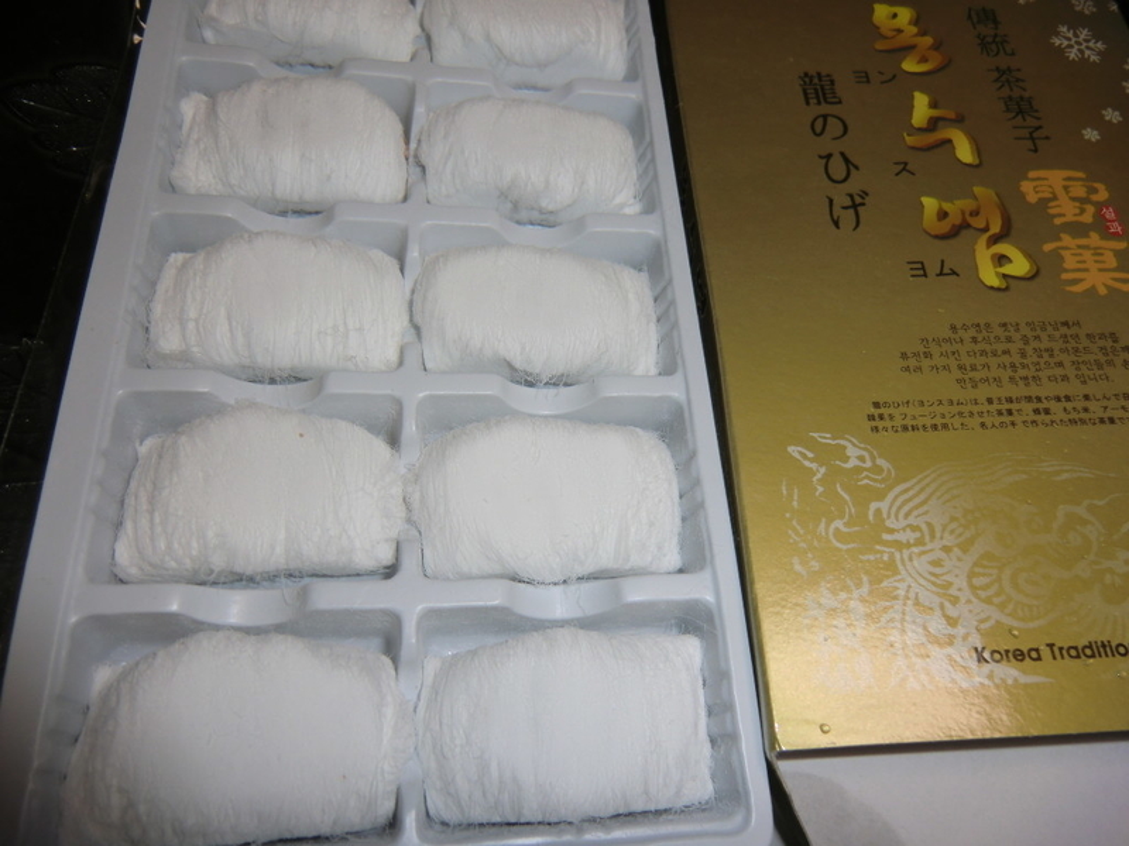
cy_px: 423
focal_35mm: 24
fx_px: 783
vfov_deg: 56.8
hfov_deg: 71.6
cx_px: 564
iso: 64
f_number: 3.2
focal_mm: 4.3
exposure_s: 1/60
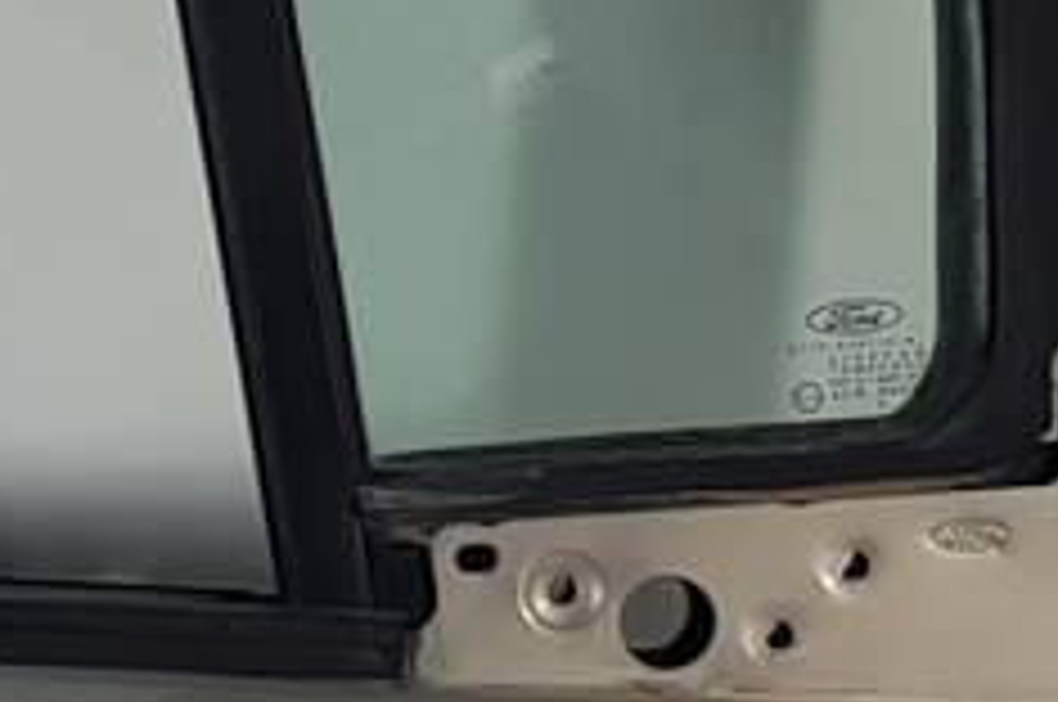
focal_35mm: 166
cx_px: -887
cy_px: 756
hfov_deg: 11.4
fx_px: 4872
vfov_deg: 8.2
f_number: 1.7
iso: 50
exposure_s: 1/100
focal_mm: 4.2
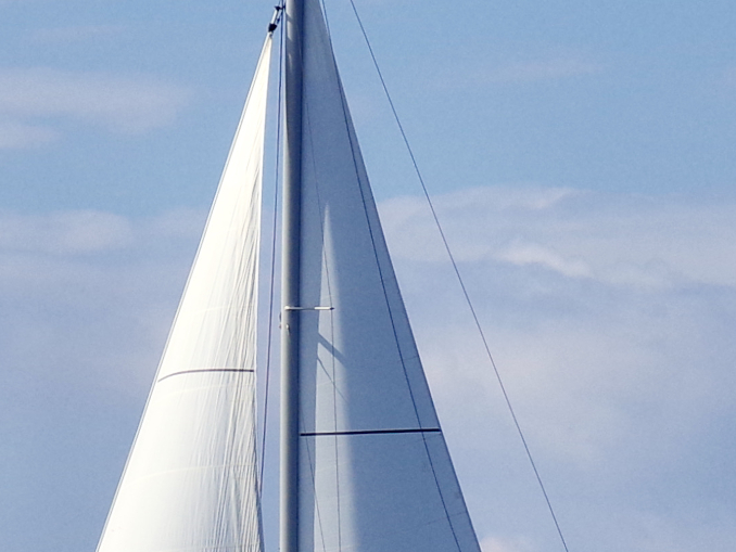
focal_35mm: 326
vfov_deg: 4.6
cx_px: 270
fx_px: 6934
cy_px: 582
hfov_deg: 6.1
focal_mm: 70
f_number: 11
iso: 200
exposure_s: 1/640
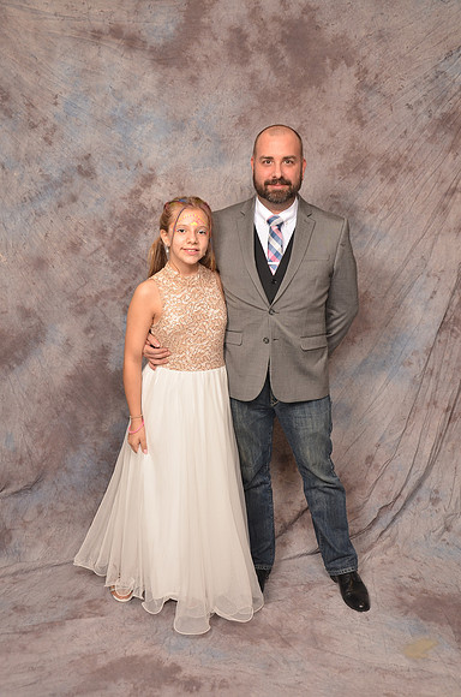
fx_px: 695
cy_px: 348
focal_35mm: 36
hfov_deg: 36.7
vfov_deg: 53.2
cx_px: 230
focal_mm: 24
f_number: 5.6
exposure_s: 1/60
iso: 200
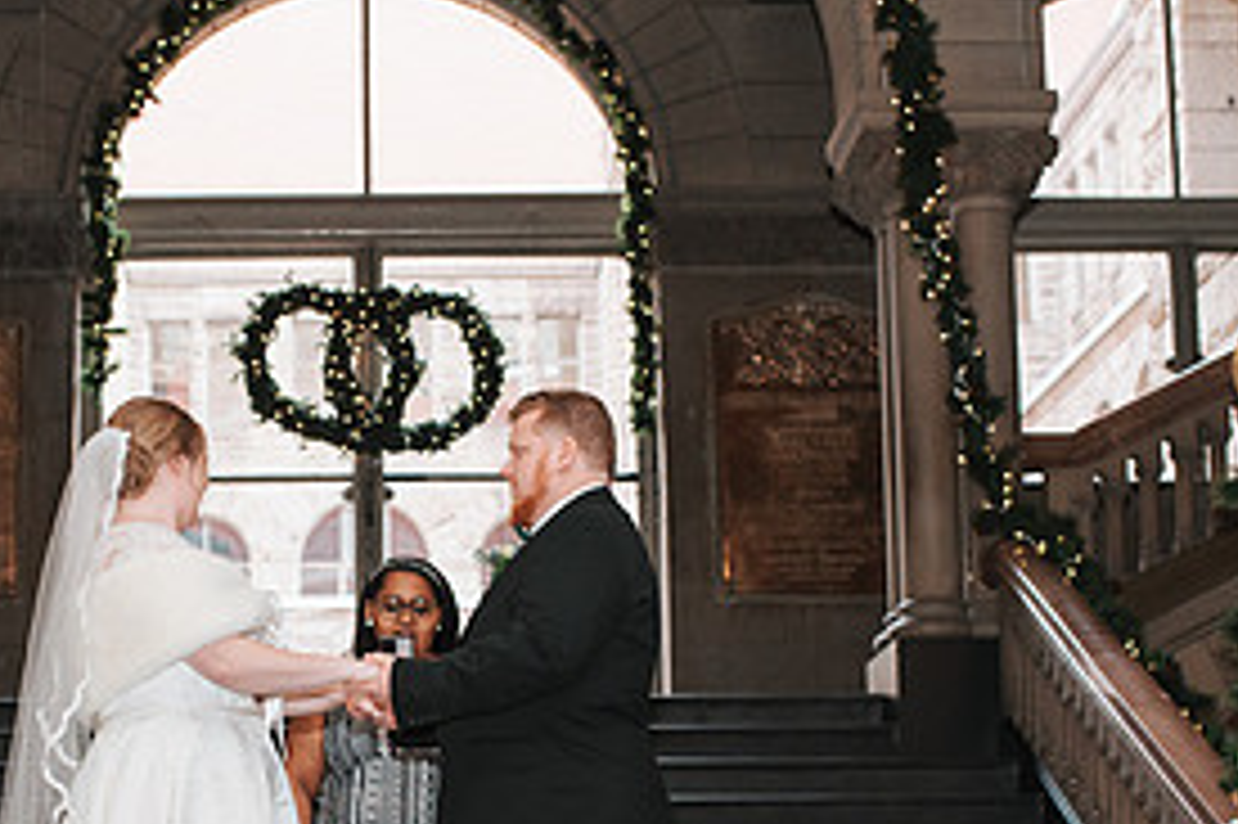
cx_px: 286
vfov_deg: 17.3
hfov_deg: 25.6
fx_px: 2681
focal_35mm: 78
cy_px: 693
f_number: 3.5
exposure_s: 1/200
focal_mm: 35
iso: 1000
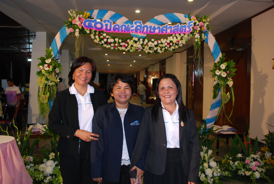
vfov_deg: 40.1
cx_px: 137
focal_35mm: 33
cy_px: 92
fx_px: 252
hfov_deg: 57.1
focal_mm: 22
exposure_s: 1/15
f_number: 4
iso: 800
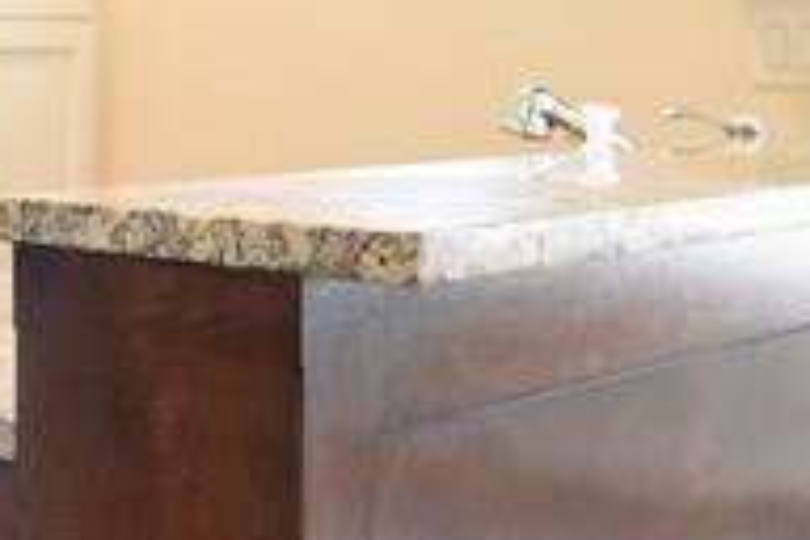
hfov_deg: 23.7
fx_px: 1777
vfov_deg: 17.2
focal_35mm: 79
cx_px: -129
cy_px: 139
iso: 2500
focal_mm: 14
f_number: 2.8
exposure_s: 1/160
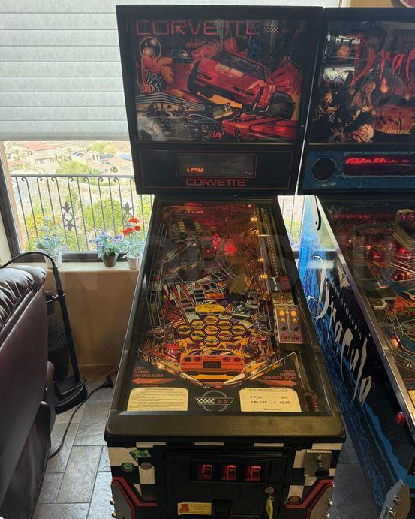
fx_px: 399
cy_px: 266
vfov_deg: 66.0
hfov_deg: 54.9
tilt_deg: -26.2
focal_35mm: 26
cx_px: 208
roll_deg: +0.0
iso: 200
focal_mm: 6.76
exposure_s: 1/132
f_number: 1.78
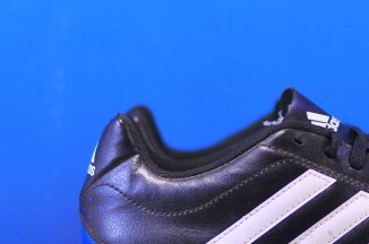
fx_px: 1882
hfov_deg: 11.1
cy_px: 90
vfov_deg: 7.4
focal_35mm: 184
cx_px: 345
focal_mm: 50
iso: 250
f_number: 2
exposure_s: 1/320
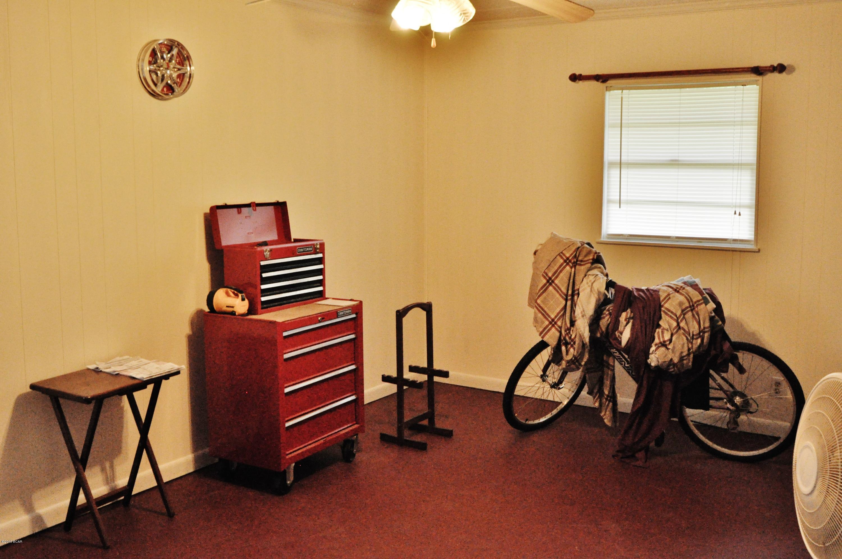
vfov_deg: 36.8
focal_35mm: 36
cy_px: 280
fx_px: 841
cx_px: 421
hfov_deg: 53.2
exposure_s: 1/60
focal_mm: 24
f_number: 4.5
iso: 1600
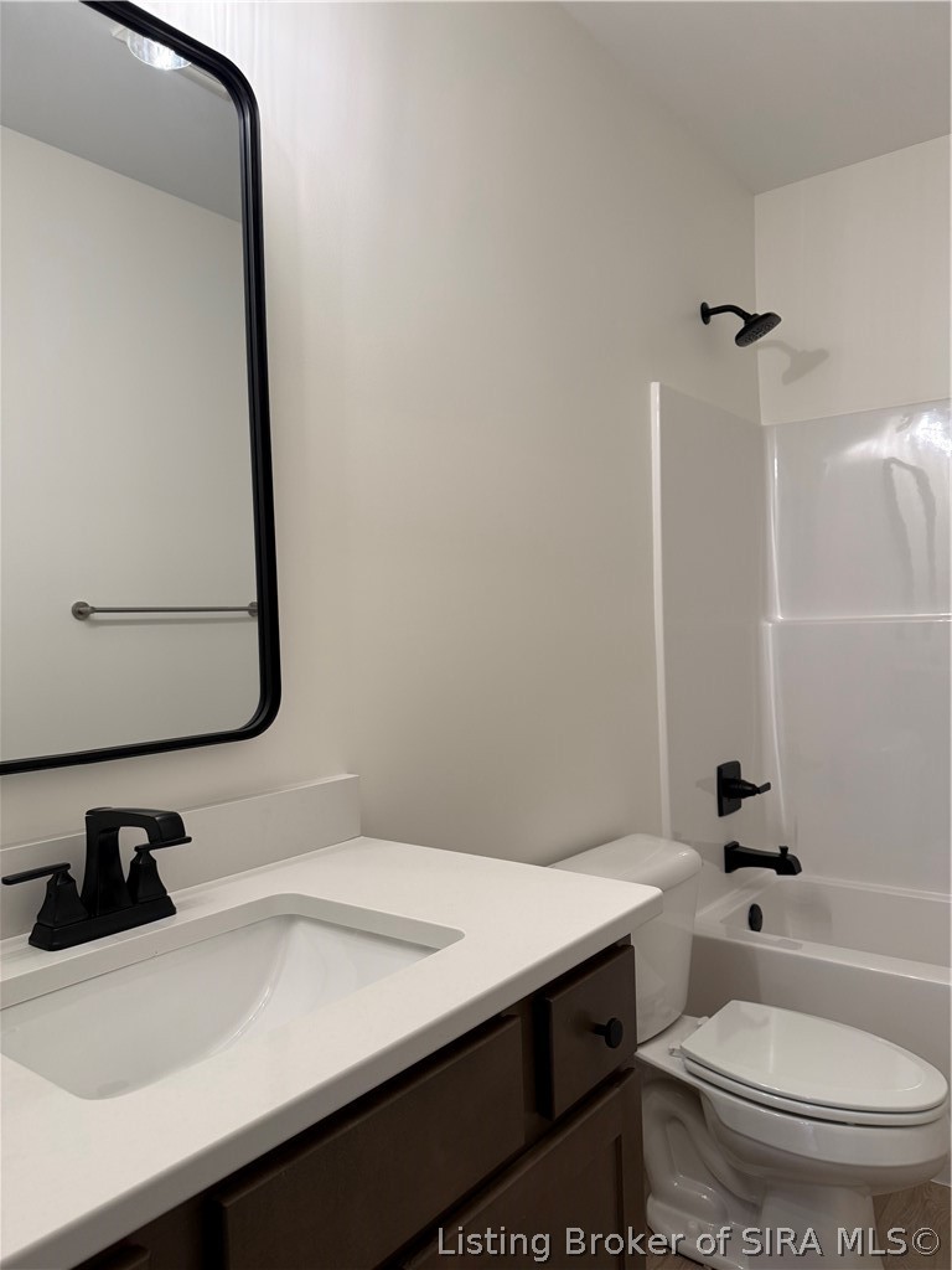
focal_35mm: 24
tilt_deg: -0.6
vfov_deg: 71.6
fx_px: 880
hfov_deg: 56.8
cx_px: 476
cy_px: 635
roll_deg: +1.9
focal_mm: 6.76
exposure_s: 1/120
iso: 160
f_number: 1.78
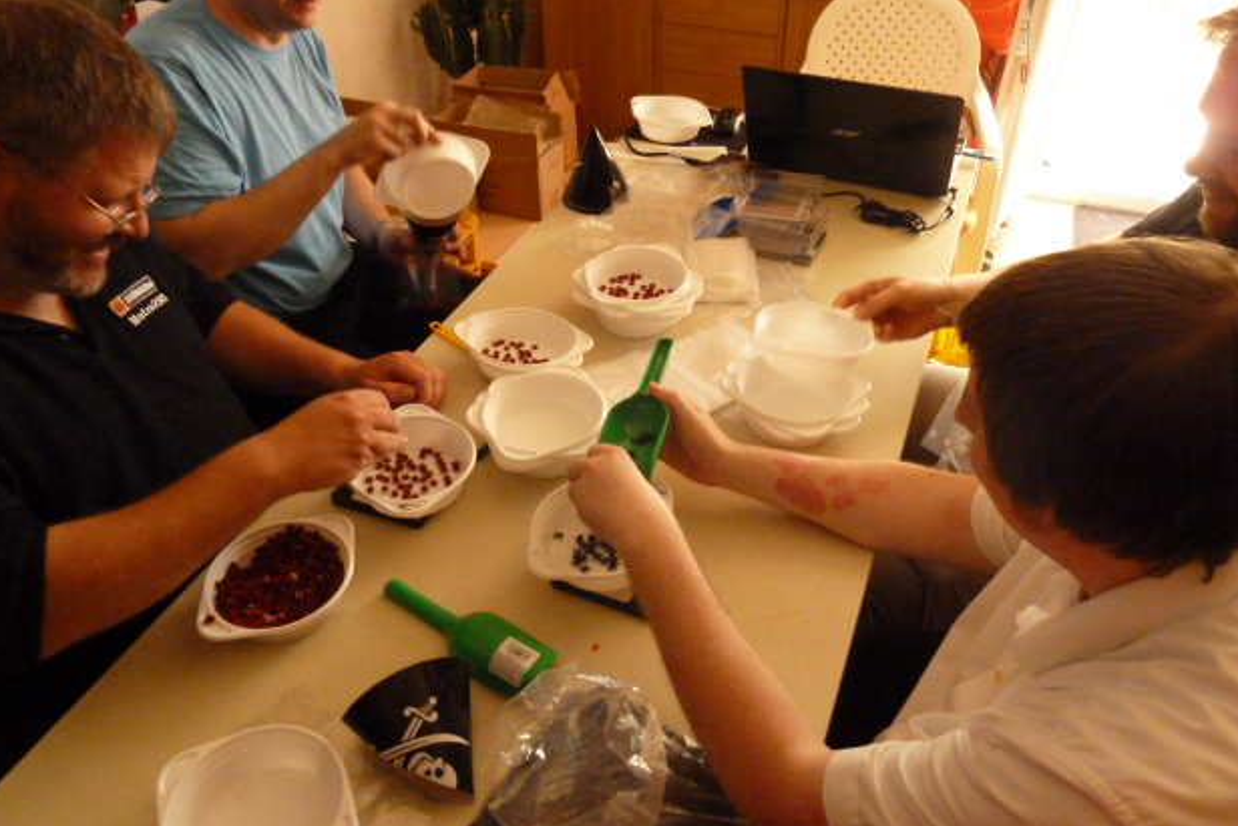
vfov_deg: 48.0
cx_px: 633
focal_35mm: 27
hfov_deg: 67.4
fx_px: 929
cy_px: 414
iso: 800
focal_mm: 4.1
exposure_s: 1/40
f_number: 3.3
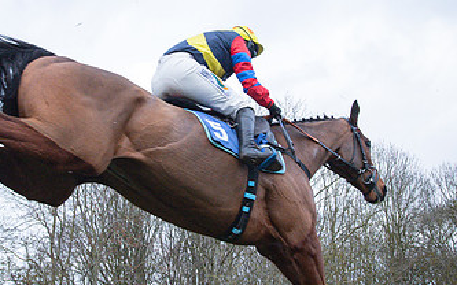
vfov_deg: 25.8
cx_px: 196
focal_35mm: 50
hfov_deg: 40.2
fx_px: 623
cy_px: 122
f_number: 7.1
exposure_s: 1/1000
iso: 2000
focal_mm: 19
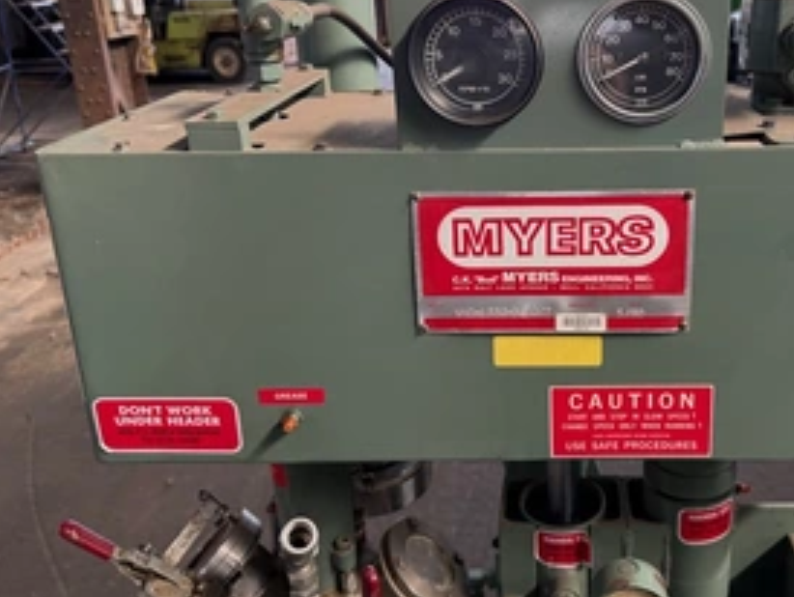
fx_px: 804
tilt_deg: -17.8
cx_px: 545
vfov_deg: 40.3
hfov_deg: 51.4
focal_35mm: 35
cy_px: 203
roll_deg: +2.5
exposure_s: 1/127
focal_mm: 6.76
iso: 200
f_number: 1.78
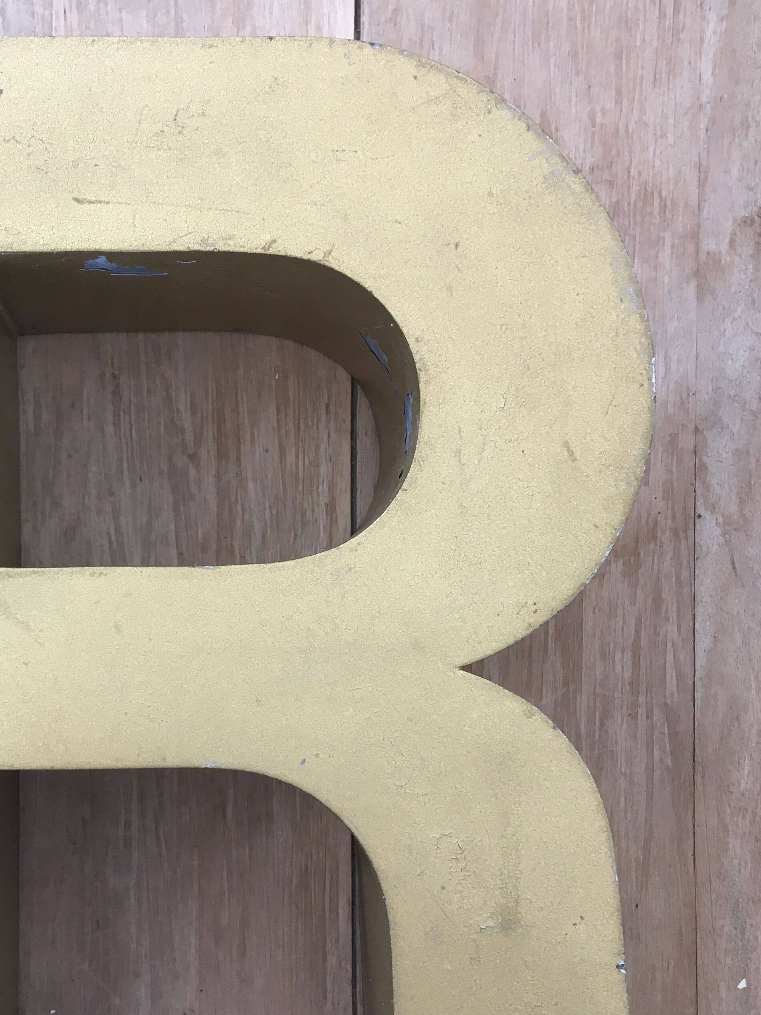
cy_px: 653
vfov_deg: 40.9
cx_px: 214
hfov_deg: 31.1
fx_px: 1349
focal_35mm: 46
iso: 25
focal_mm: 4.15
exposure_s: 1/33
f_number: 2.2
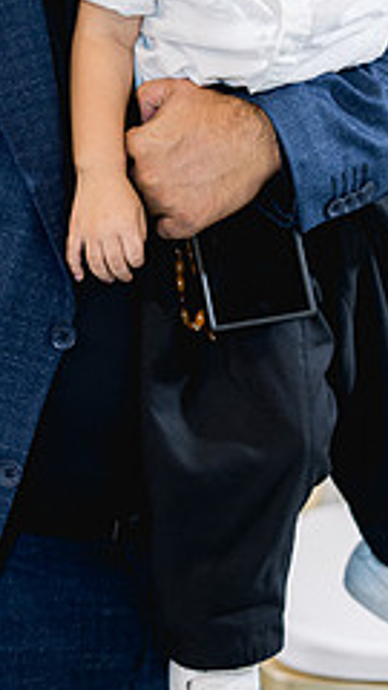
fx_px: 1829
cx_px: 132
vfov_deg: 20.9
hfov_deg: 12.1
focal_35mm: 100
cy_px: 75
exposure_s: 1/160
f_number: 2.8
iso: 800
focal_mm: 51
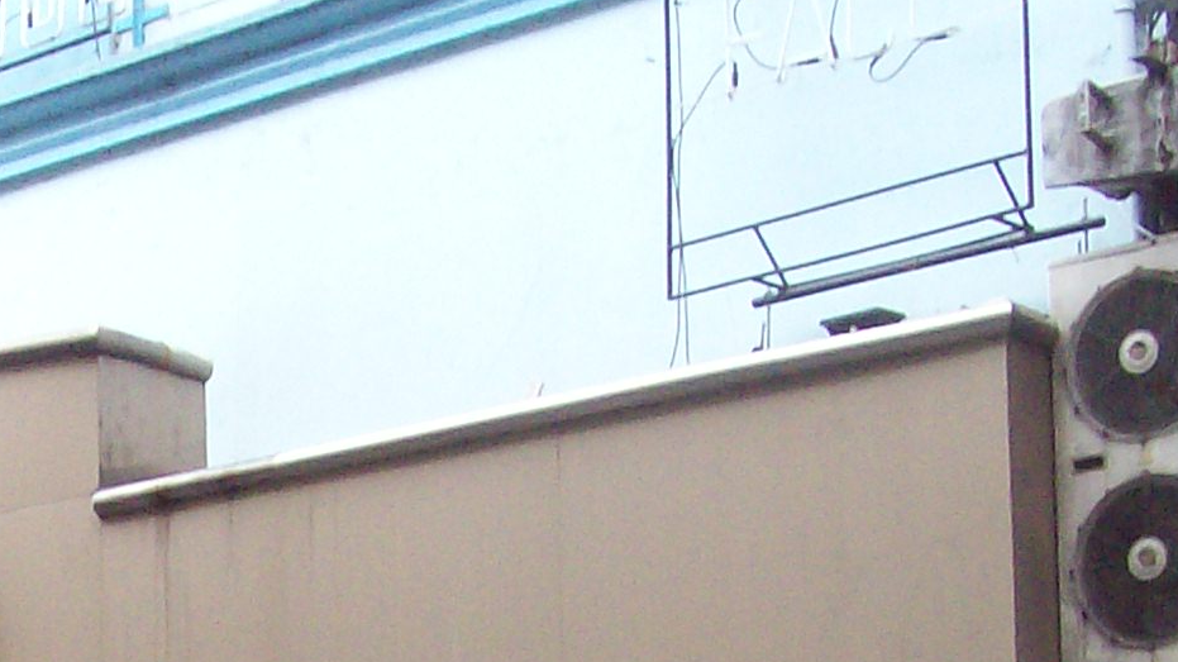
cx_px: -206
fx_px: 3747
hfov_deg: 17.1
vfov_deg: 9.8
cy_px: 973
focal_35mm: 120
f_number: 2.7
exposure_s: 1/32
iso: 139
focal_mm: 6
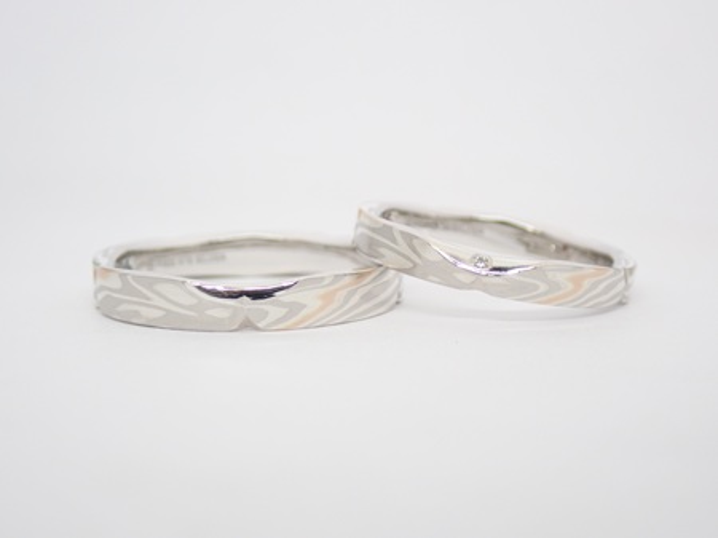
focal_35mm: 77
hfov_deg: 25.3
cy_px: 269
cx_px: 359
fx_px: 1596
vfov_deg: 19.1
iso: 200
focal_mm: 13.65
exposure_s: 1/100
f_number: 4.1
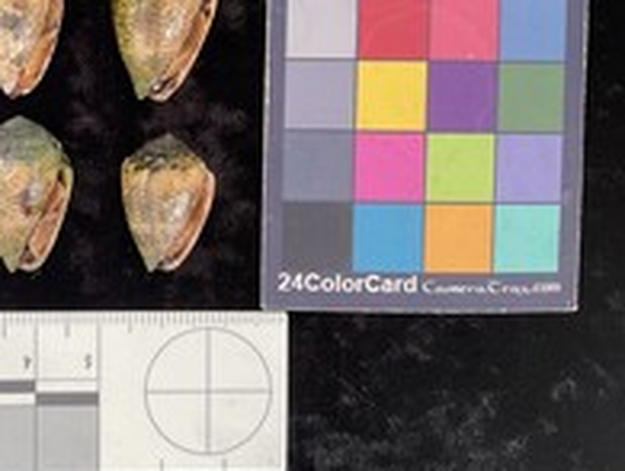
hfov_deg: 34.8
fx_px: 941
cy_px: 114
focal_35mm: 52
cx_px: 67
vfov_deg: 27.7
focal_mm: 3
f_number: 1.8
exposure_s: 1/120
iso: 50
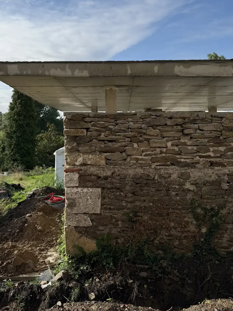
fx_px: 332
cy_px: 100
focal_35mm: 37
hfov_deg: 38.5
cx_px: 92
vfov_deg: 49.1
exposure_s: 1/6173
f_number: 1.78
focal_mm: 6.76
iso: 80
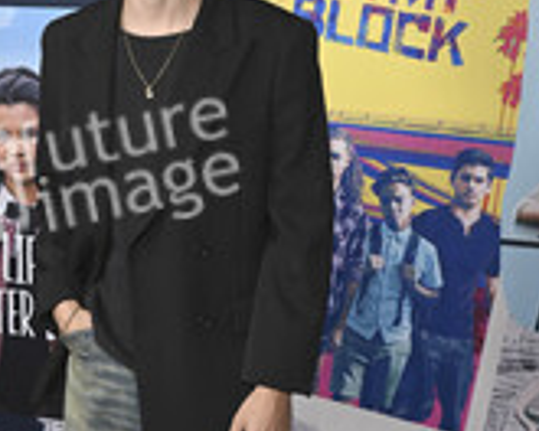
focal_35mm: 91
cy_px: 340
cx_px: 167
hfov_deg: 20.9
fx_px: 1452
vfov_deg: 16.8
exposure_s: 1/250
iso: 1250
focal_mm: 40
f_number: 6.3
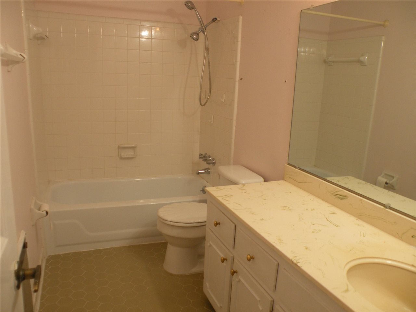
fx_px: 324
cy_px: 156
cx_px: 208
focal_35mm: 27
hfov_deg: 65.3
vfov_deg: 51.4
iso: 106
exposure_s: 1/60
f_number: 2.8
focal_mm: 4.7
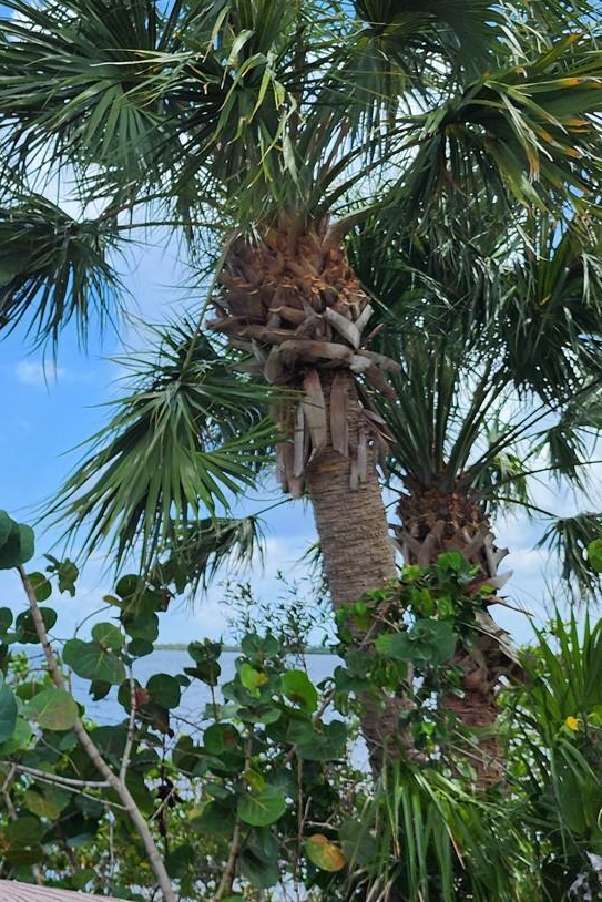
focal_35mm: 47
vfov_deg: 41.8
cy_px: 386
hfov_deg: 27.8
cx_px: 82
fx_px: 1178
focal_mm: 6.4
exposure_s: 1/960
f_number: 1.8
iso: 12
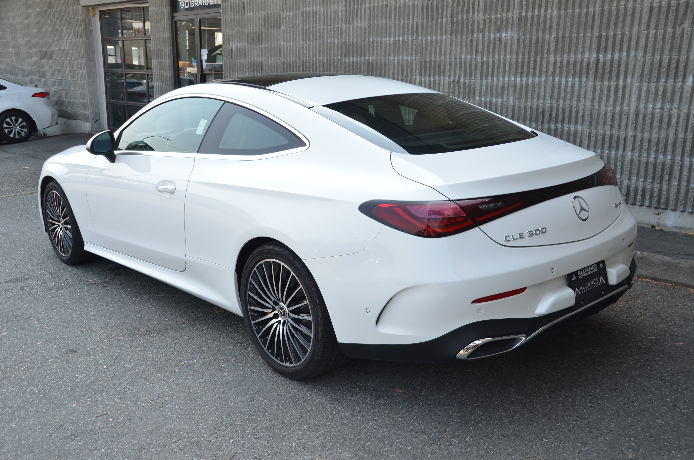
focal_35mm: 33
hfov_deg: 57.3
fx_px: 635
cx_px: 347
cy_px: 230
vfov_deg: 39.8
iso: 200
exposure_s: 1/160
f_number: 6.3
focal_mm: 22
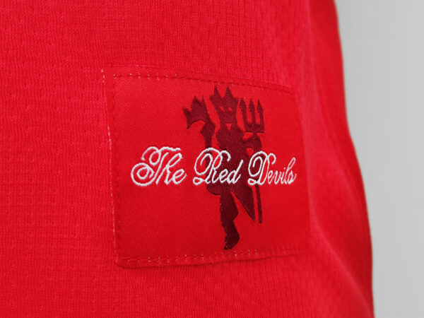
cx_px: 212
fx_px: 686
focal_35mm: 56
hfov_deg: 34.3
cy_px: 159
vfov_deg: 26.1
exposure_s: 1/100
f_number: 1.8
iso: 100
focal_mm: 5.58
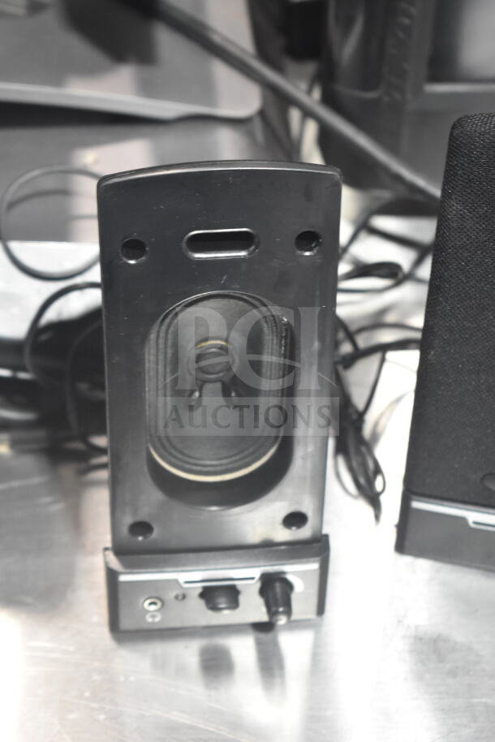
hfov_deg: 16.6
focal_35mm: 82
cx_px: 248
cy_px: 371
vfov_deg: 24.6
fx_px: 1700
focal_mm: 55
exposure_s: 1/100
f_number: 5.6
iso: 2800
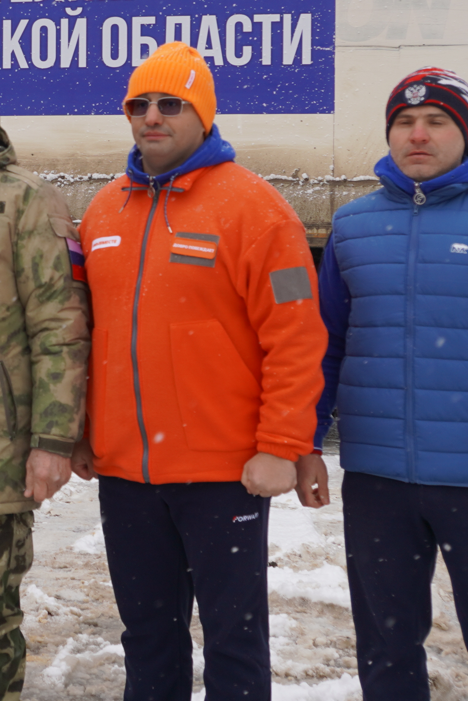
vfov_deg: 24.6
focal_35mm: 82
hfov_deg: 16.2
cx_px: -23
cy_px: 239
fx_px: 1605
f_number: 4
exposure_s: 1/160
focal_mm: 21
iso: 100
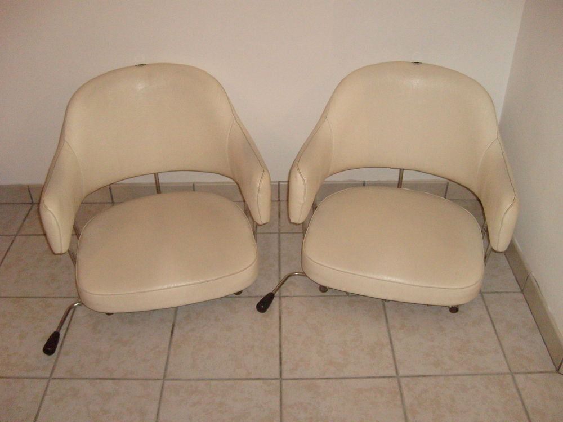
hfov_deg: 52.6
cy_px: 211
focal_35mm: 35
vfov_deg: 40.7
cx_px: 282
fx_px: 569
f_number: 2.8
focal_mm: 5.8
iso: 400
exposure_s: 1/45
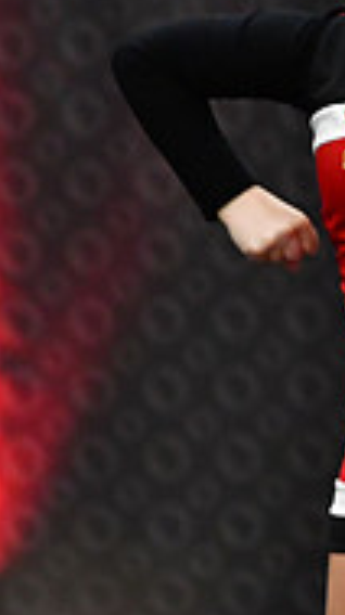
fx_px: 15762
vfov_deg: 2.2
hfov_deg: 1.3
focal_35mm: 967
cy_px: 317
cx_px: 941
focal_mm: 200
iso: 5000
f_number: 3.5
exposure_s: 1/500
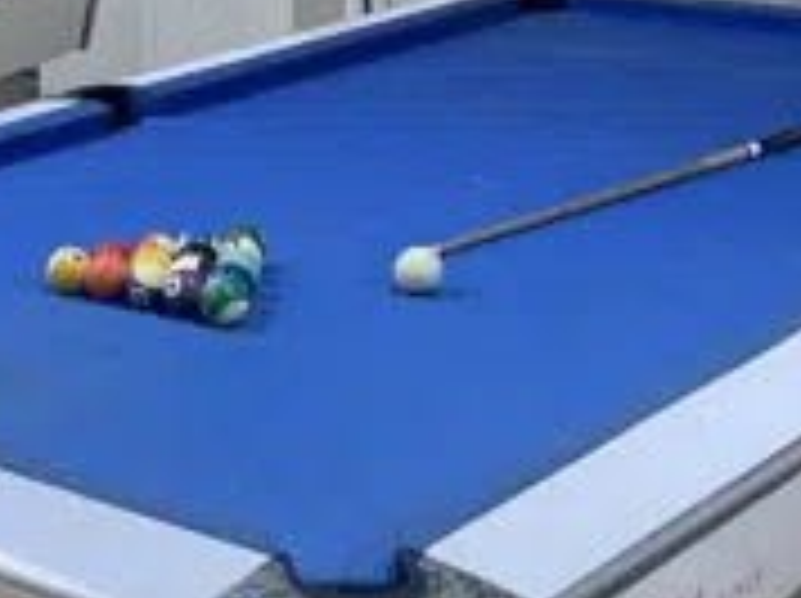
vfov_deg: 16.4
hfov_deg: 21.1
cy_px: 315
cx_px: 14
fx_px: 2080
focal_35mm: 90
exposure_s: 1/60
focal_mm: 5.1
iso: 500
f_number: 1.6
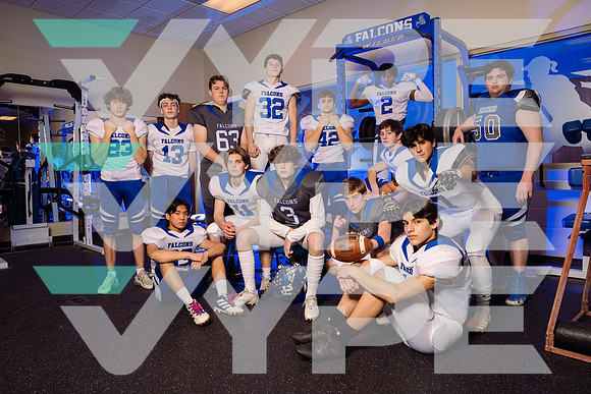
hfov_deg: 71.5
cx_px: 296
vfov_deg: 51.3
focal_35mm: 25
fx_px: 410
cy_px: 197
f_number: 7.1
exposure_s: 1/200
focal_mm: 25
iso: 400
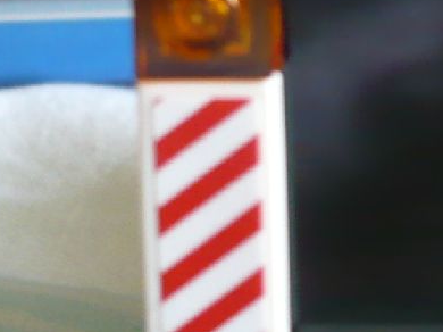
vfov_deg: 8.3
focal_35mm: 177
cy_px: -14
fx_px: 2264
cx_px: 550
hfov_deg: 10.9
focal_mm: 5.8
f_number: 2.8
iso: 200
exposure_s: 1/25
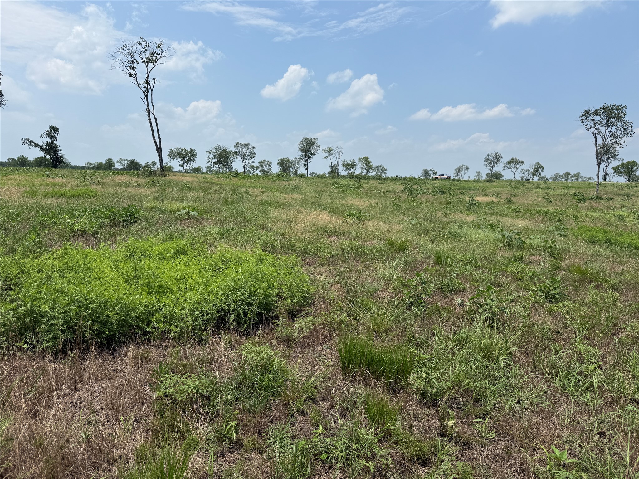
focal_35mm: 24
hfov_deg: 71.6
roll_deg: -2.0
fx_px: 443
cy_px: 240
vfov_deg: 56.8
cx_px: 320
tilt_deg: -7.5
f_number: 1.78
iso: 80
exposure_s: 1/6711
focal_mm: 6.76
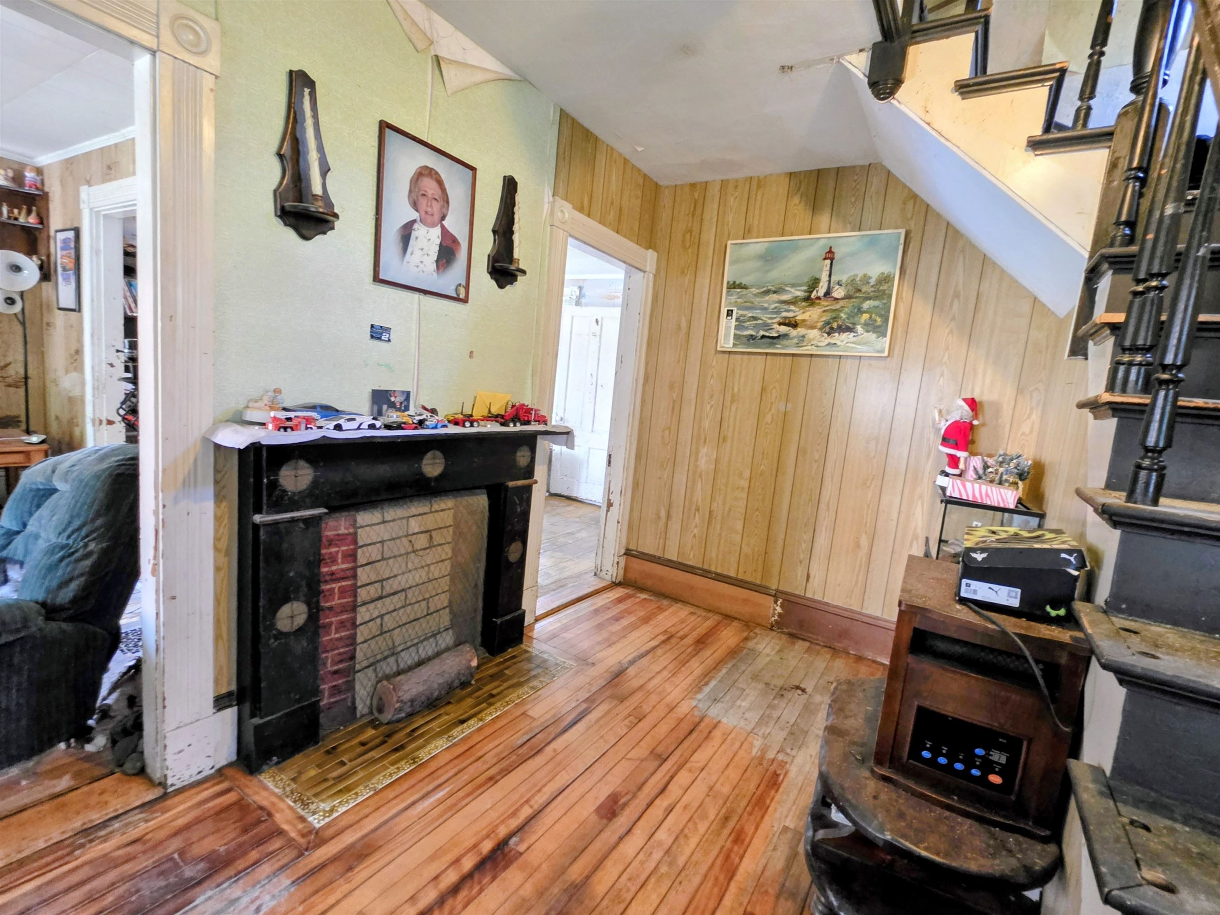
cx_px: 610
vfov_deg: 89.9
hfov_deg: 106.2
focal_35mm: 13
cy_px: 458
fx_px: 458
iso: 800
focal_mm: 2.2
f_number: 1.9
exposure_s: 1/60
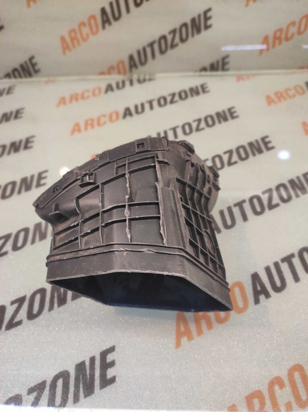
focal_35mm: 17
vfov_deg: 91.1
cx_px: 154
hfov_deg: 74.6
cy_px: 206
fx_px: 202
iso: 157
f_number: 1.79
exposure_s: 1/33
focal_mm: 4.74
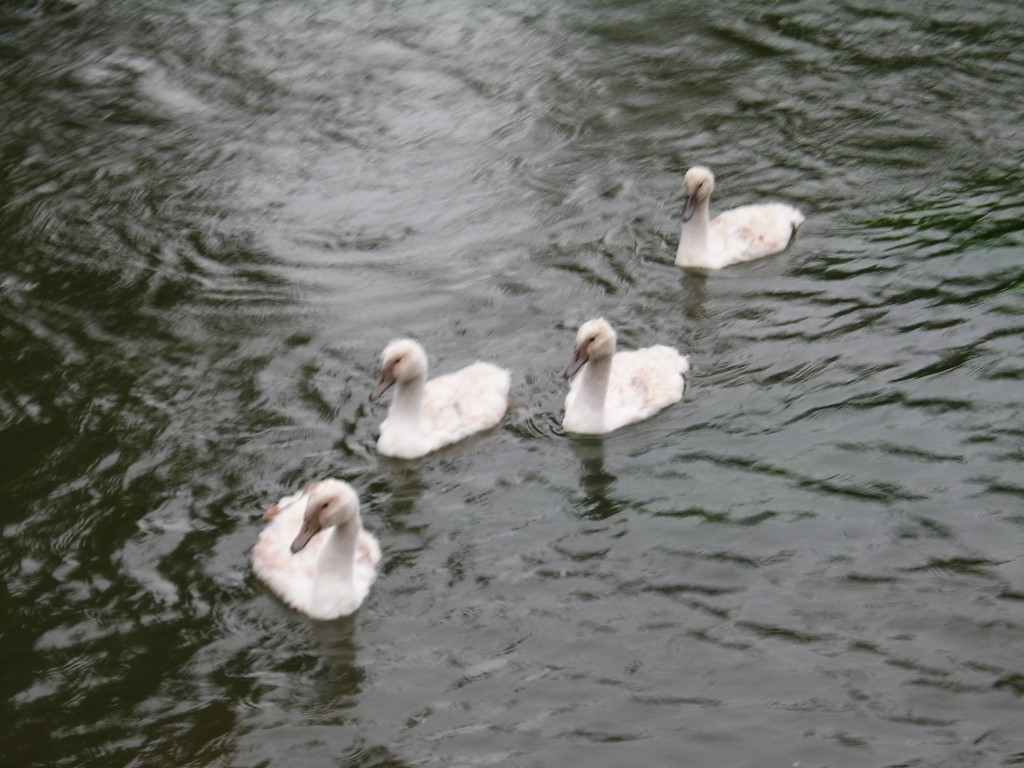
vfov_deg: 12.8
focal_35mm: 116
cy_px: 384
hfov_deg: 17.0
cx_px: 512
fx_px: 3431
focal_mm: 19.2
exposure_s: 1/30.6
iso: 50
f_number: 5.3
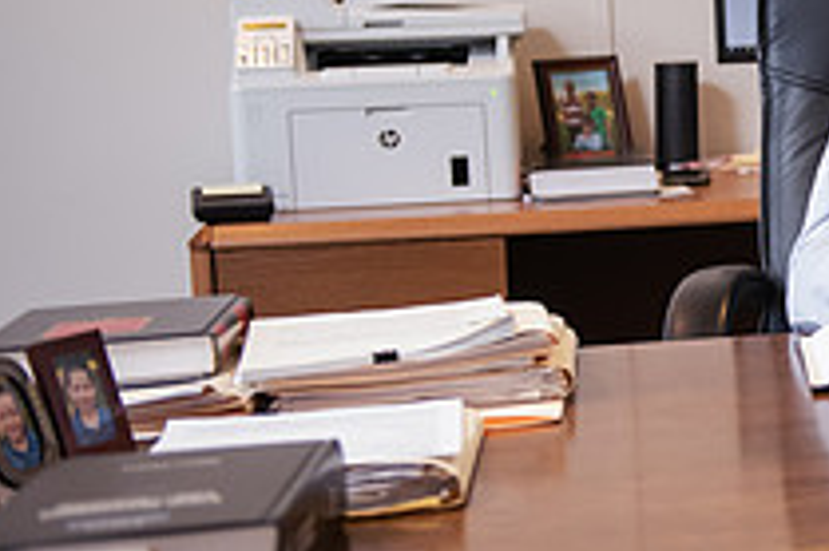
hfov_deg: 17.1
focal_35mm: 111
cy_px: 192
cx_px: 1130
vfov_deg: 12.3
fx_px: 2554
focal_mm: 40
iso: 1000
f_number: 3.2
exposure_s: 1/160
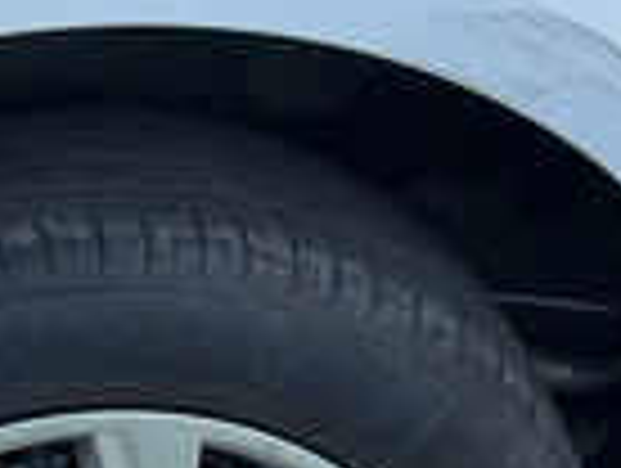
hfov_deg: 22.7
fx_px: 1510
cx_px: 68
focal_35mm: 84
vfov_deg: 16.7
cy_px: 590
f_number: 1.8
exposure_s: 1/362
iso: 25
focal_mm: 3
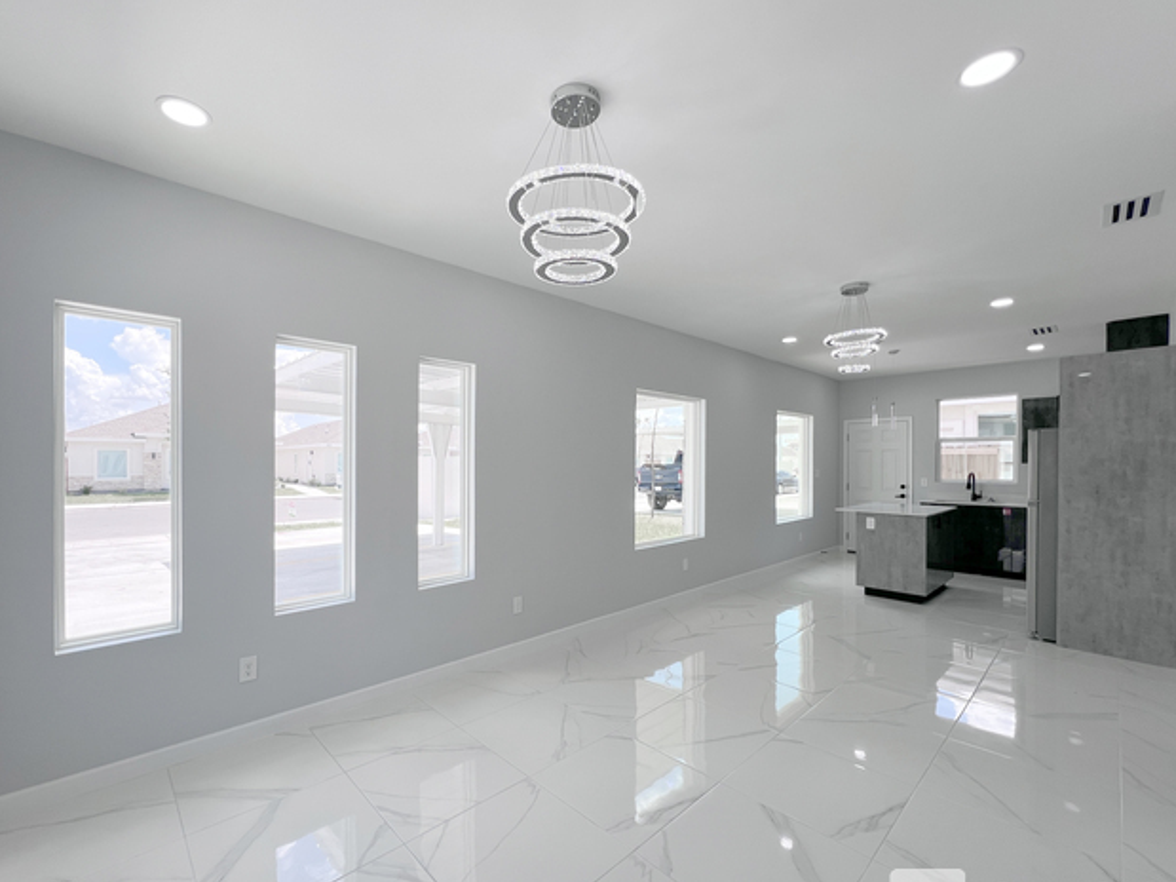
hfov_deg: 102.0
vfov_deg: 85.5
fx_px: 476
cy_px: 470
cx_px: 563
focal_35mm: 14
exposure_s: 1/2053
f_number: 1.8
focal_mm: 1.57
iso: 32
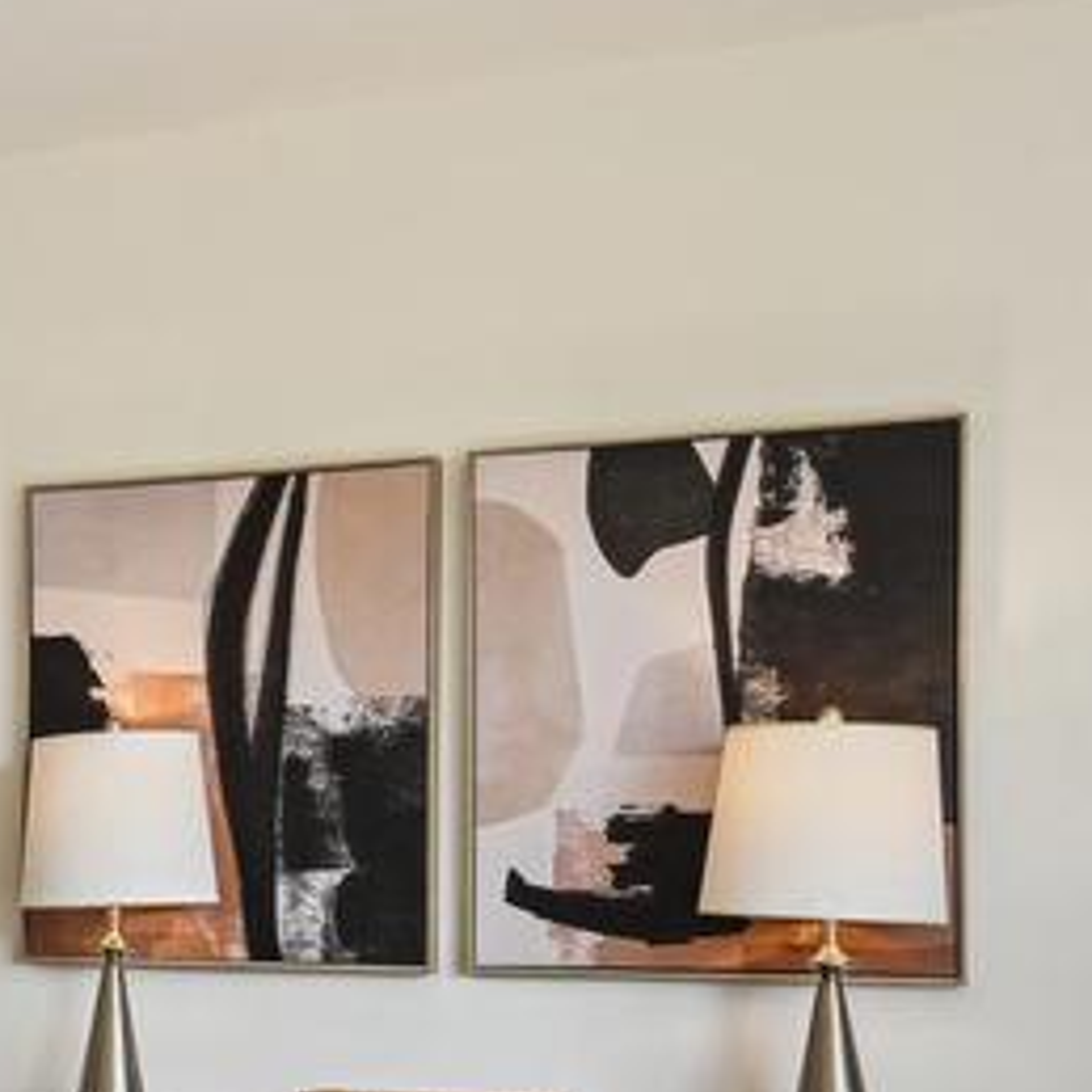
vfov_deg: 24.1
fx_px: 2534
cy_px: 784
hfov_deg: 20.4
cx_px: -594
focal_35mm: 71
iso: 200
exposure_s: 1/50
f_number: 9
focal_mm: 15
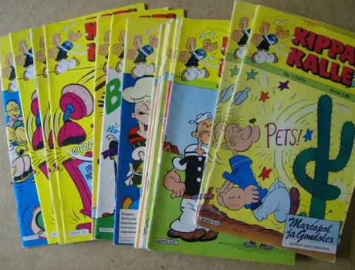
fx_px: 381
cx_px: 176
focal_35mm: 37
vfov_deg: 39.0
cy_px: 132
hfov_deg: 49.9
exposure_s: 1/64
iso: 113
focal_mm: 6
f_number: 2.8
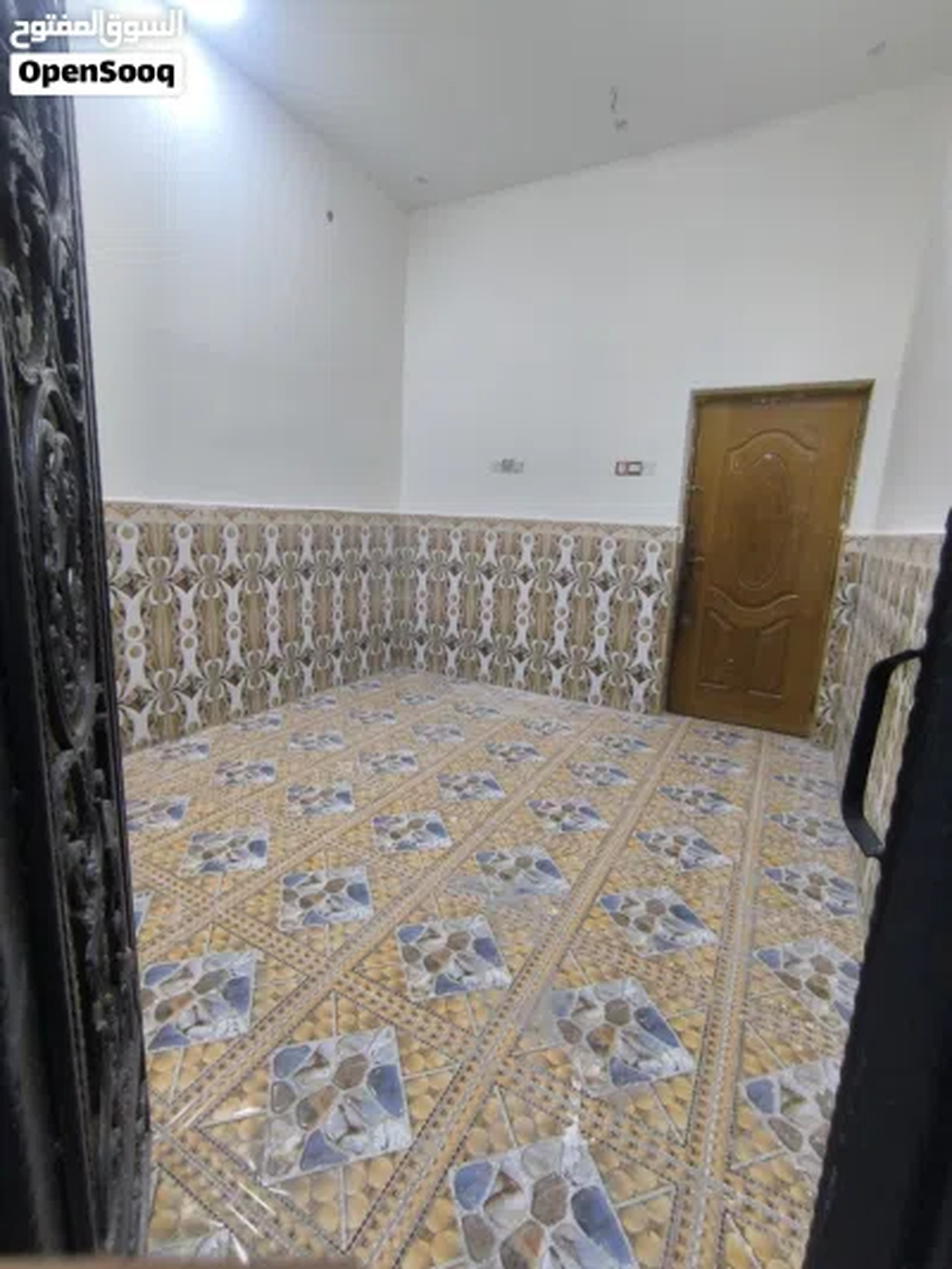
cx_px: 476
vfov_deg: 94.5
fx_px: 586
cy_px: 634
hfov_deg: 78.1
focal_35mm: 16
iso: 80
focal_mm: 1.65
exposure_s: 1/50
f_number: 2.2
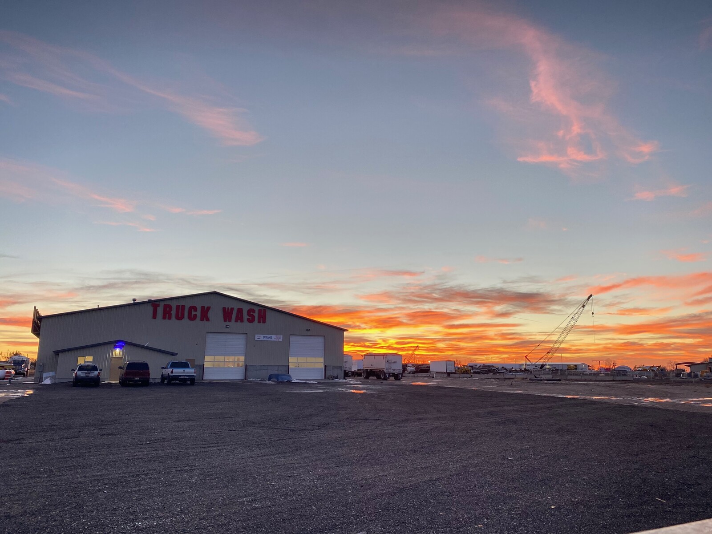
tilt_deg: +11.1
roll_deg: -0.9
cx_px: 356
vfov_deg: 53.1
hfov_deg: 67.3
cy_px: 267
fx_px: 535
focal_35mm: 26
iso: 80
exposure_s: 1/122
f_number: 1.8
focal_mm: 4.25
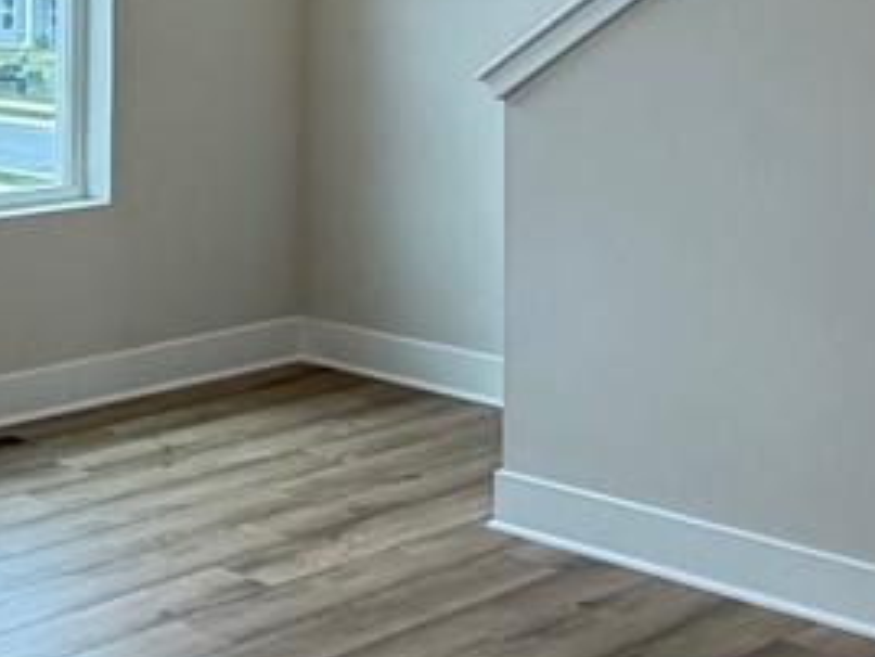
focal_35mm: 75
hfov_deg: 25.2
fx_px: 1897
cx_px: 88
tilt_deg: -0.6
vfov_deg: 19.0
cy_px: -36
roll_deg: -0.5
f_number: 2.2
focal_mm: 2.22
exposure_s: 1/120
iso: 100
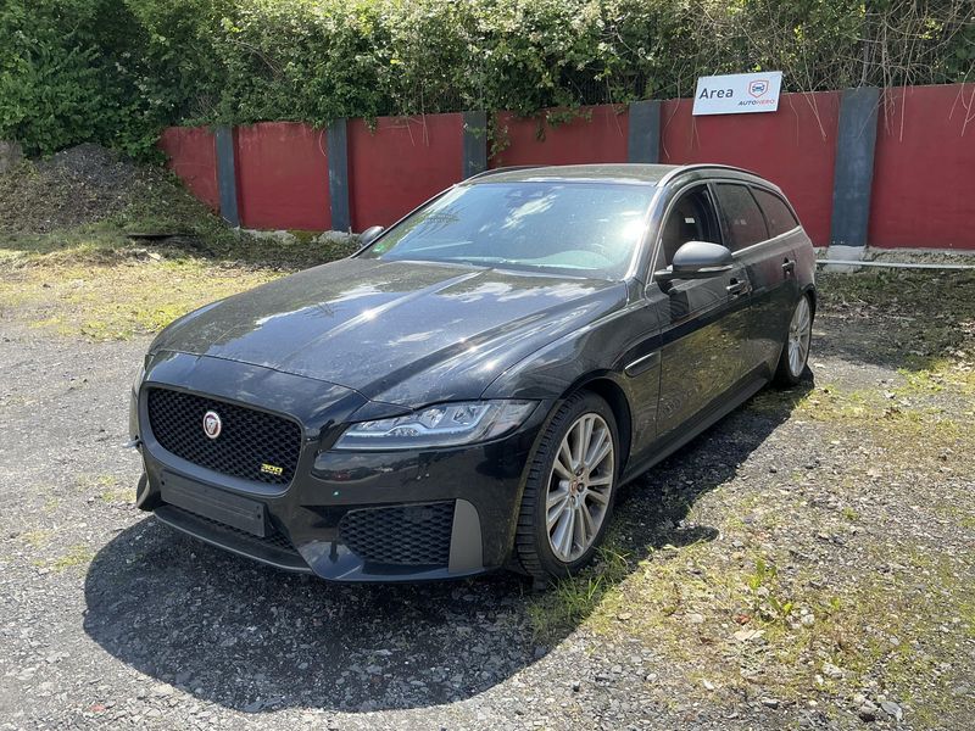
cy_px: 366
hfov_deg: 63.4
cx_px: 488
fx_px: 789
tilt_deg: -10.5
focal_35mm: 28
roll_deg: -0.8
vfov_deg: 49.7
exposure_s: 1/666
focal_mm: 3
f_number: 1.8
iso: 25
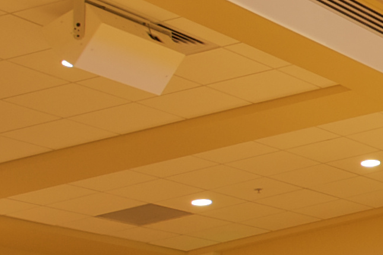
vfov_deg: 10.8
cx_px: 1153
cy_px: 324
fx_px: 1318
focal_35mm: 124
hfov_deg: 10.9
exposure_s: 1/1.25
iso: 200
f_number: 8
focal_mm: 19
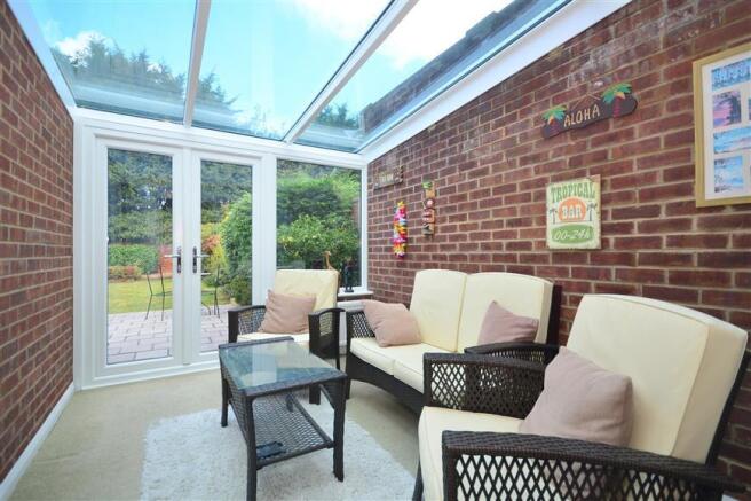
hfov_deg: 95.0
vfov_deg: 72.0
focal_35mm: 16
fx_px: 344
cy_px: 250
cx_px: 376
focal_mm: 11
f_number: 6.3
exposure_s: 1/80
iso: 200
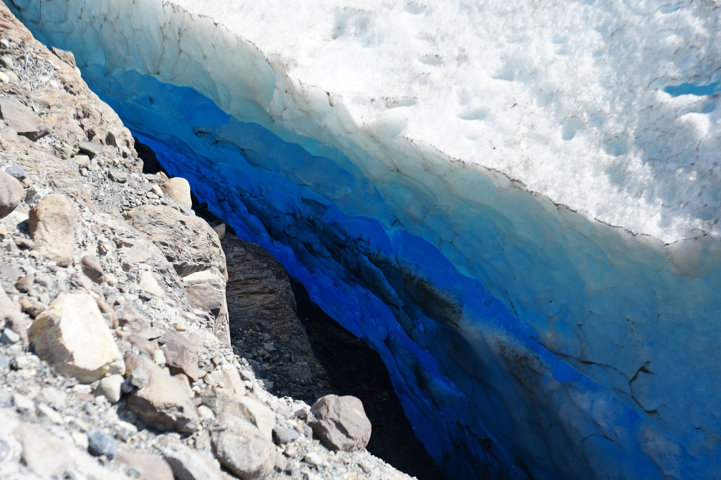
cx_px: 360
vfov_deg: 13.0
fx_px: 2102
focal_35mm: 105
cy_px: 240
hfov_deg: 19.5
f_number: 6.3
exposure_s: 1/200
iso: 100
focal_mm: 105
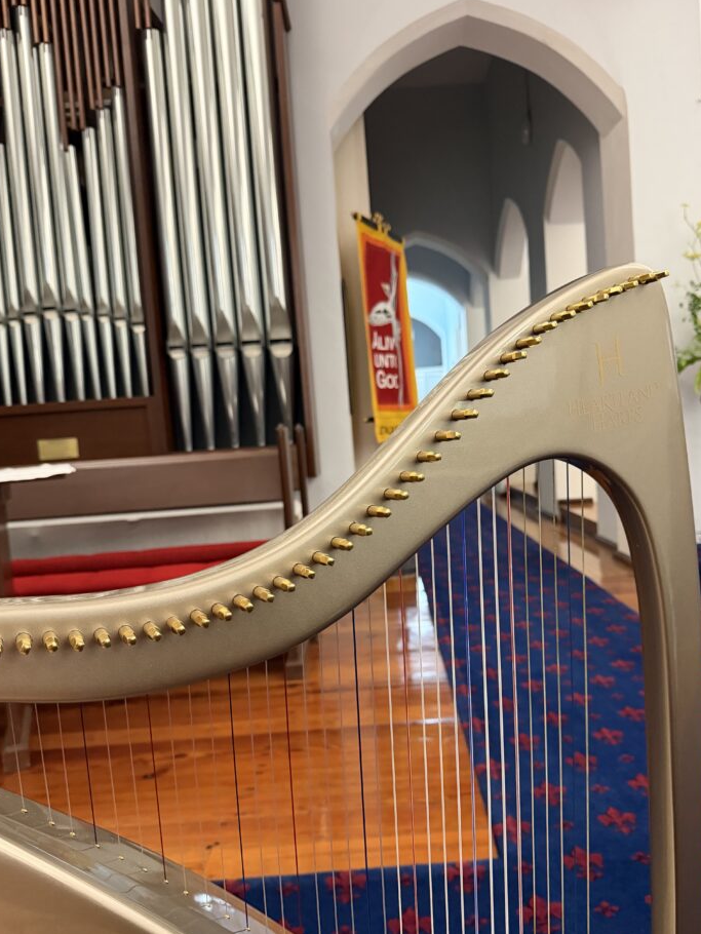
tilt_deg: -3.3
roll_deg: +3.1
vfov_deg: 65.3
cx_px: 382
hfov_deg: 51.3
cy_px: 488
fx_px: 729
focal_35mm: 27
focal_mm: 6.76
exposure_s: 1/60
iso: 800
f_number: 1.78
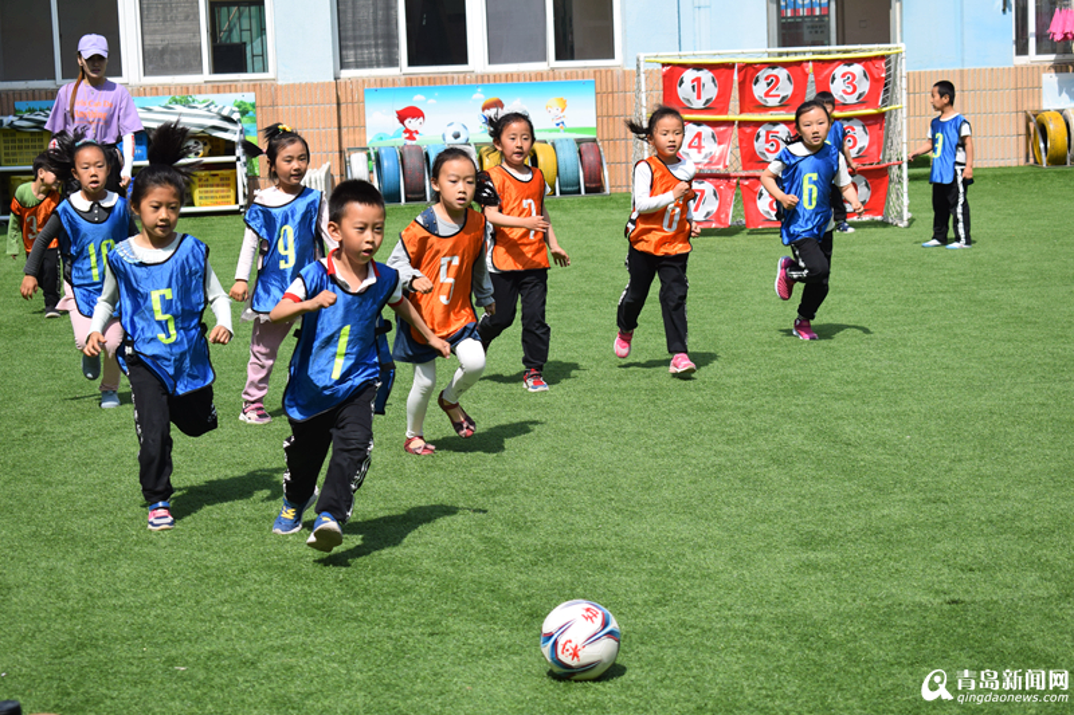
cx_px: 537
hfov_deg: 24.6
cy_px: 358
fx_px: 2461
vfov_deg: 16.5
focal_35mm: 82
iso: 400
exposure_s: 1/1600
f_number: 6.3
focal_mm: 55
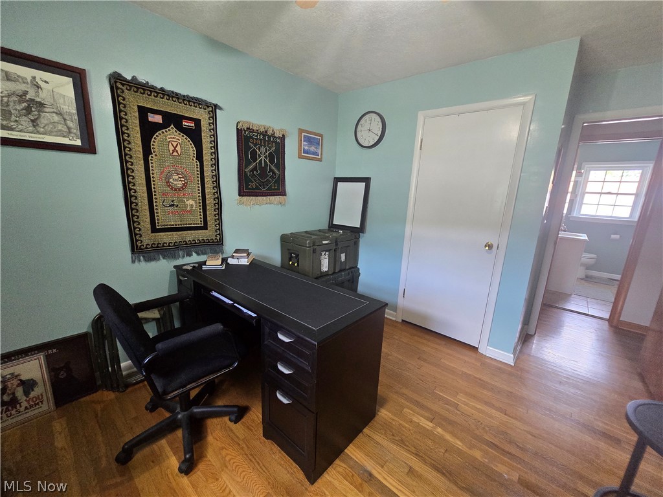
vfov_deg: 89.9
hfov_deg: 106.2
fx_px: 249
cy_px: 248
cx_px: 332
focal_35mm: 13
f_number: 2.2
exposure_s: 1/60
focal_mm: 2.2
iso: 400
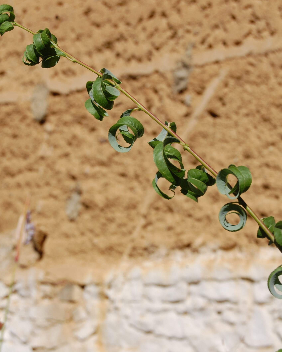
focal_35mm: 94
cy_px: 194
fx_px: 976
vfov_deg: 20.5
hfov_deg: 16.4
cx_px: 141
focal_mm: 55
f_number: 11
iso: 200
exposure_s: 1/500
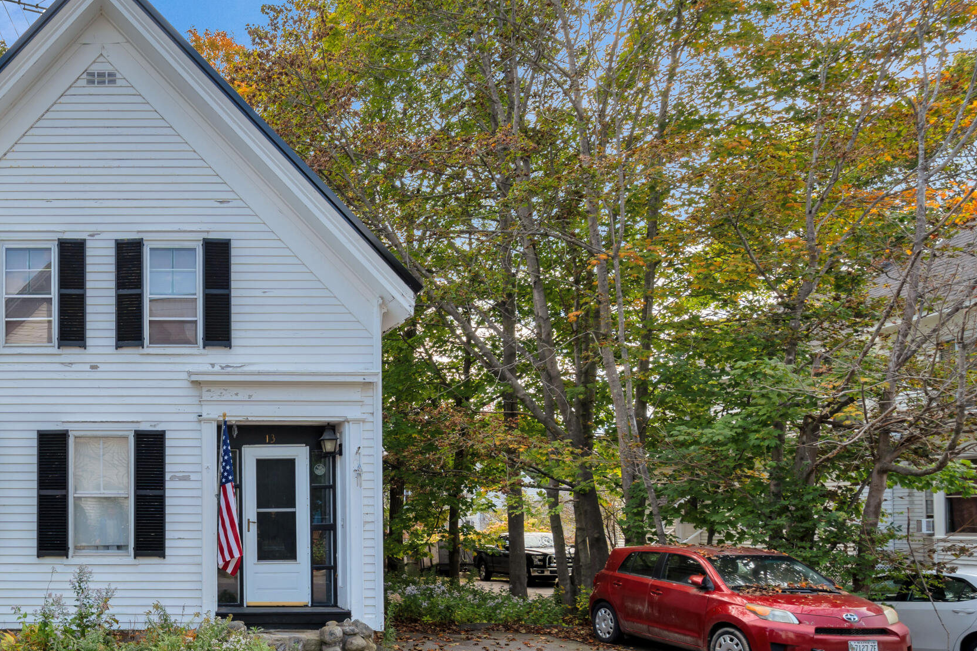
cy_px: 505
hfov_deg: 55.7
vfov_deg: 43.2
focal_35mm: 29
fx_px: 787
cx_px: 110
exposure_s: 1/60
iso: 100
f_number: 8
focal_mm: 16
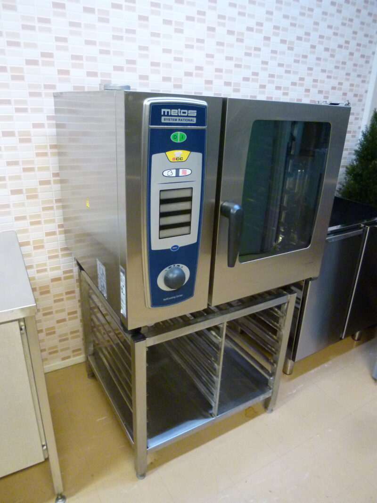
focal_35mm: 24
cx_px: 188
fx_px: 349
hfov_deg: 56.8
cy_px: 252
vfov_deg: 71.6
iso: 400
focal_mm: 4.3
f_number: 2.2
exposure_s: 1/60
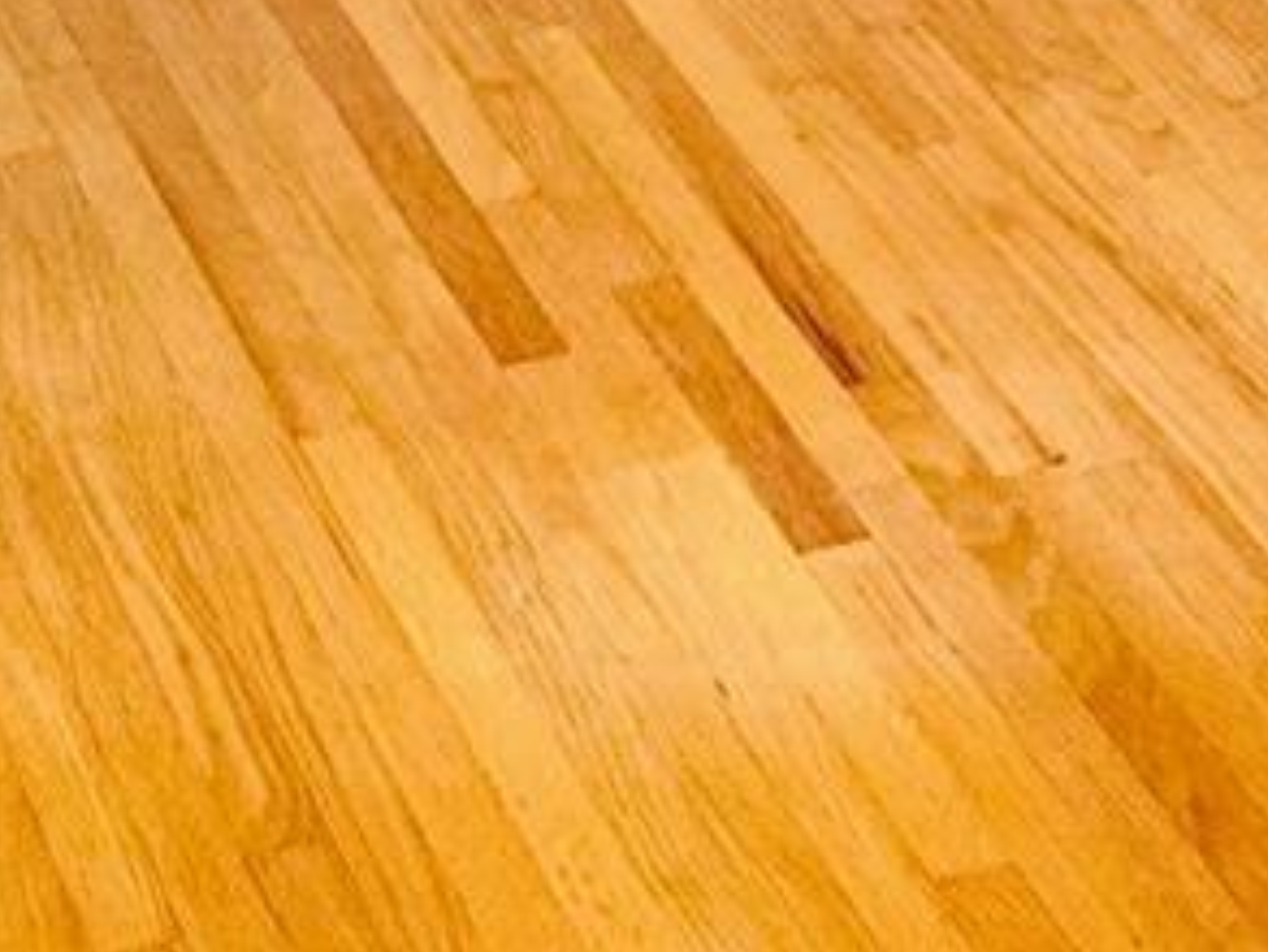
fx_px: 6047
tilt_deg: -1.9
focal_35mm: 165
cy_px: -2311
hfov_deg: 11.3
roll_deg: -1.1
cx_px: 2064
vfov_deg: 7.4
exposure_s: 1/120
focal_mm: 6.86
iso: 160
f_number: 1.78
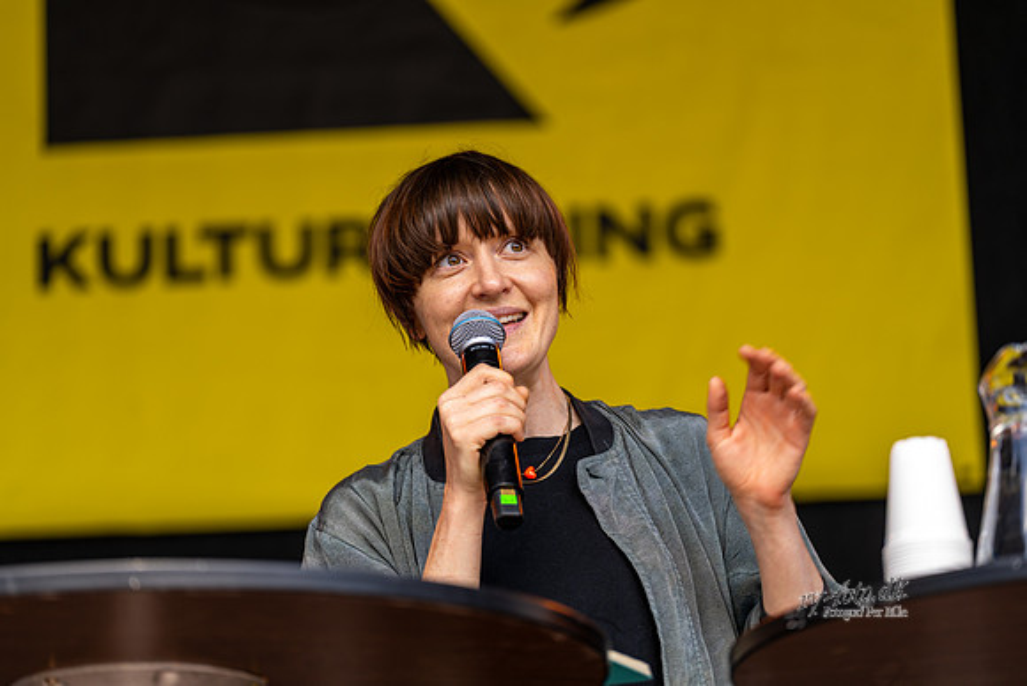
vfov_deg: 9.3
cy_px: 343
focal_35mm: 147
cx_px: 514
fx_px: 4194
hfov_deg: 14.0
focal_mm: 147
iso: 64
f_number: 2.8
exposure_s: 1/200
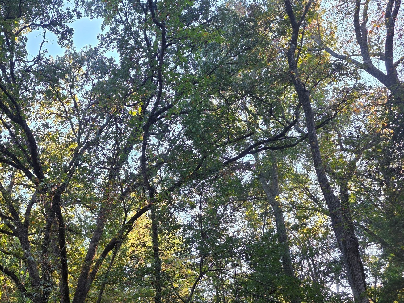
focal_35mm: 36
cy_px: 226
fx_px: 420
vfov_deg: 38.7
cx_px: 103
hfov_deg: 49.4
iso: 32
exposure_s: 1/180
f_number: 1.7
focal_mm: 6.3
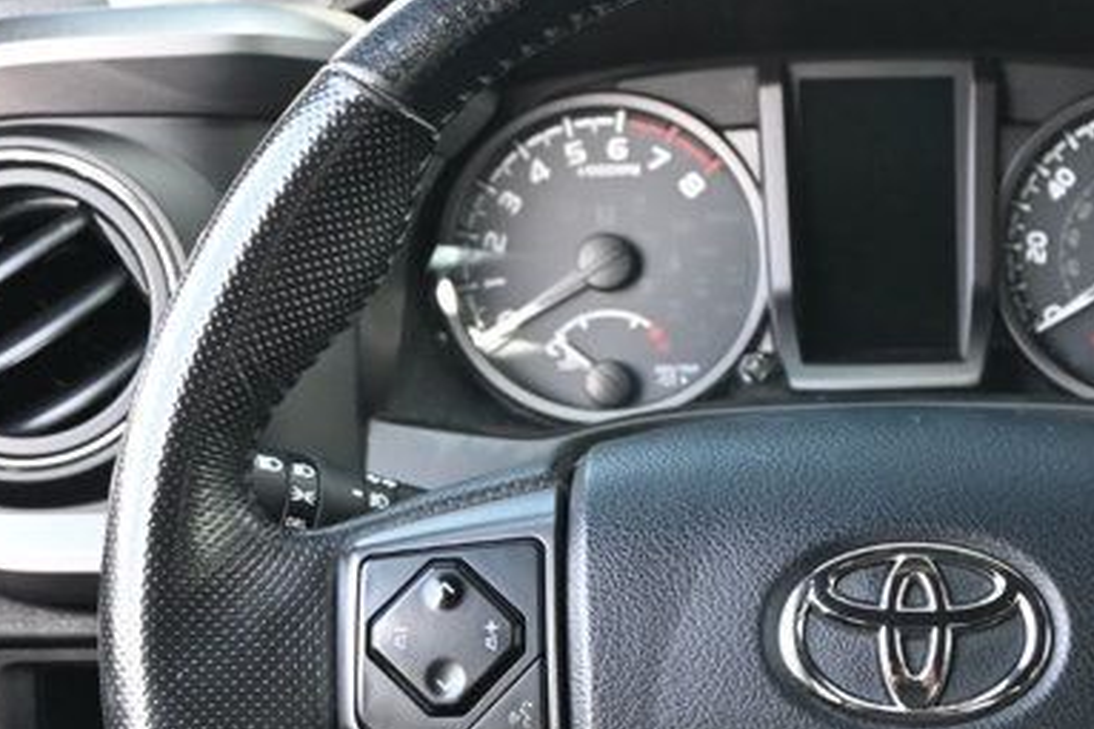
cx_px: 874
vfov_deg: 14.7
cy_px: 620
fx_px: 2805
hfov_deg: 21.8
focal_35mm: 92
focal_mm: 23
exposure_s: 1/125
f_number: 4.2
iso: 900
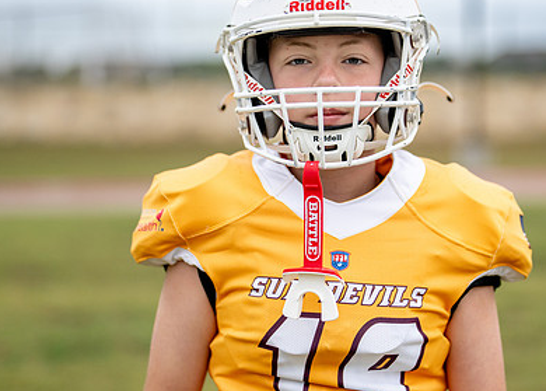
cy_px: 166
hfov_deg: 21.4
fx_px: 1443
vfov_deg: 15.4
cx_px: 337
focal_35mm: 93
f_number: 1.2
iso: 320
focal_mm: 50
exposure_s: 1/2500
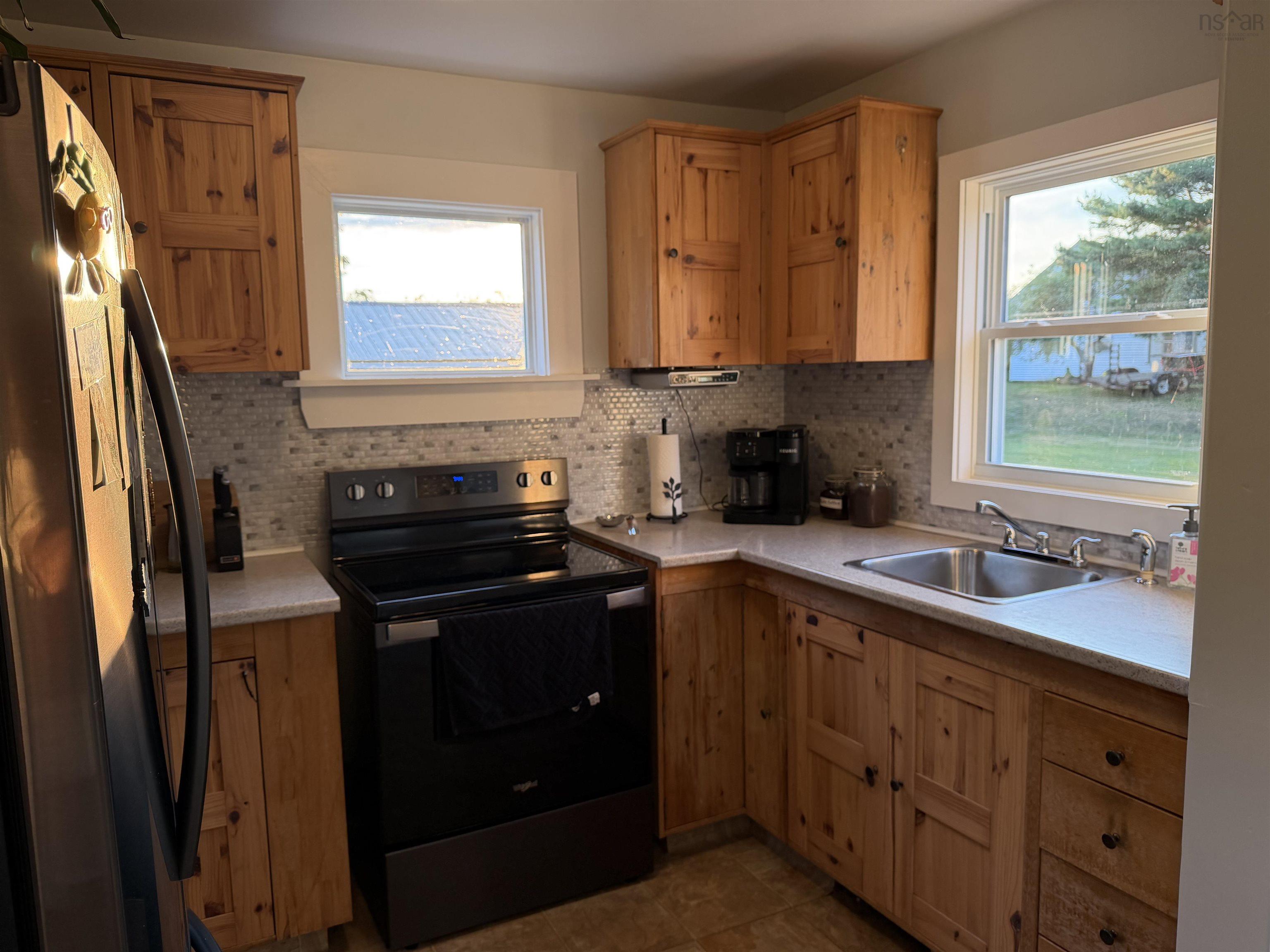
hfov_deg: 71.6
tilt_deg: -7.0
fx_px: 881
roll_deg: +1.3
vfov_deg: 56.8
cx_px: 635
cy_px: 476
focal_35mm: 24
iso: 160
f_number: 1.78
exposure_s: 1/134
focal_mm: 6.76
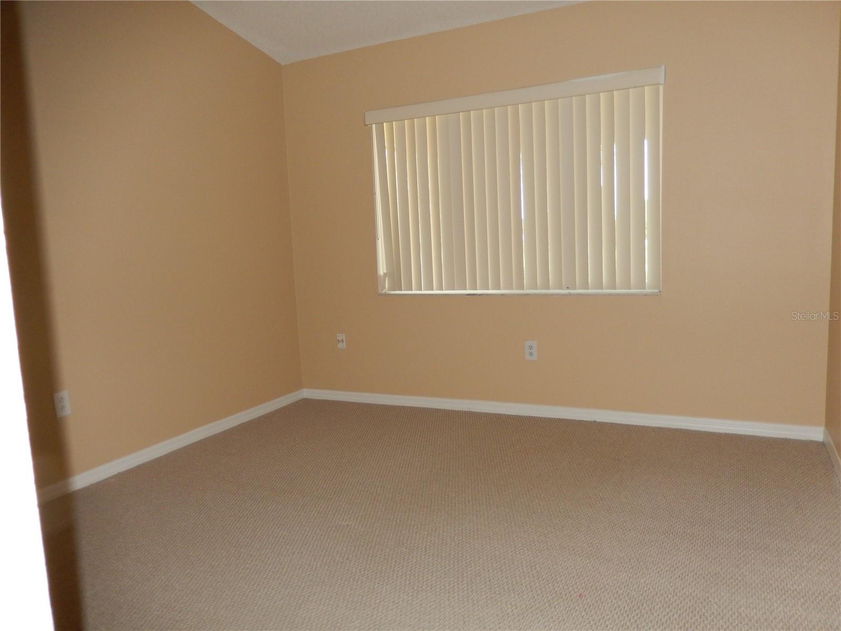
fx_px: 607
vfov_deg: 54.9
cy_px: 316
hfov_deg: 69.4
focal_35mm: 25
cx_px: 420
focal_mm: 4.5
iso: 200
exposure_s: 1/30
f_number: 3.4
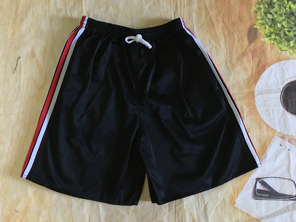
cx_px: 148
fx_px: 248
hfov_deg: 61.7
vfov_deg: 48.2
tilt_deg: -85.3
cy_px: 111
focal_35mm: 29
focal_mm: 4.15
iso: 100
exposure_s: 1/17
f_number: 2.2
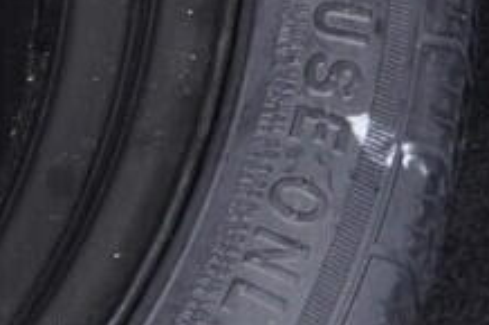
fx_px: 3230
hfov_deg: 8.0
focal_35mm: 238
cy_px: -63
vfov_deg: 5.7
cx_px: -668
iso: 800
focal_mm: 24
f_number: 2.8
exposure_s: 1/40
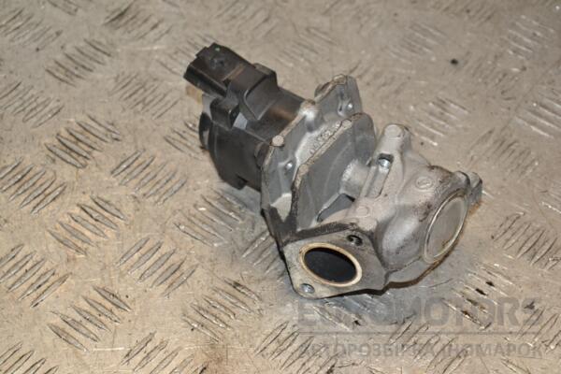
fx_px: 1636
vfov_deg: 13.0
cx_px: 280
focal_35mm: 105
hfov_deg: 19.5
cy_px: 187
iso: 800
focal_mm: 70
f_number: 7.1
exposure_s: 1/200
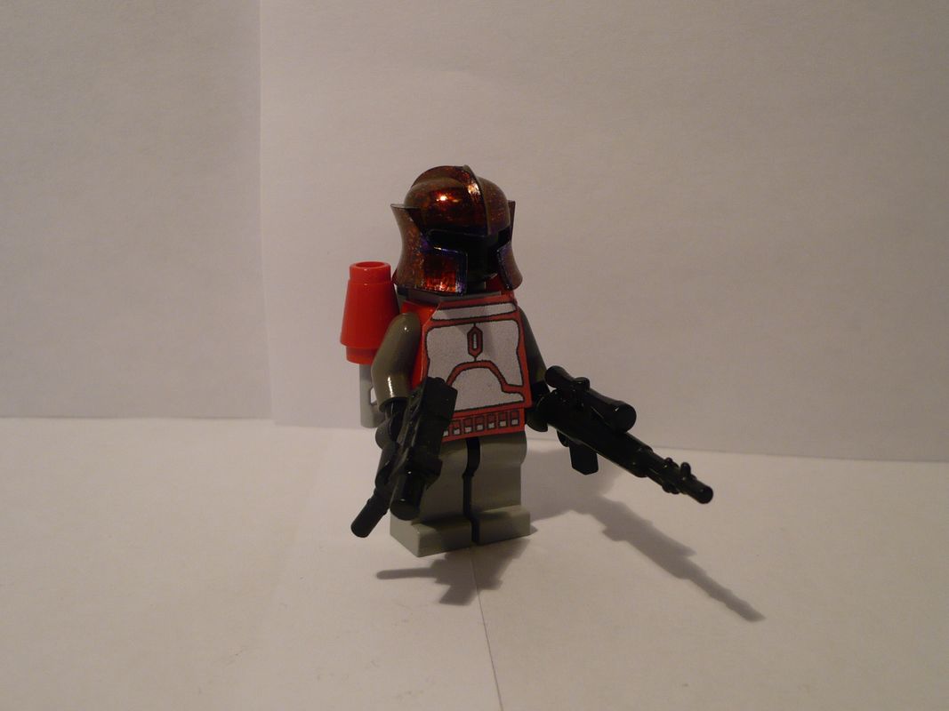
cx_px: 474
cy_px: 356
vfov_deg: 34.3
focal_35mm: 42
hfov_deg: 44.8
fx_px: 1151
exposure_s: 1/30
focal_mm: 5.8
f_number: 2.8
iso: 100
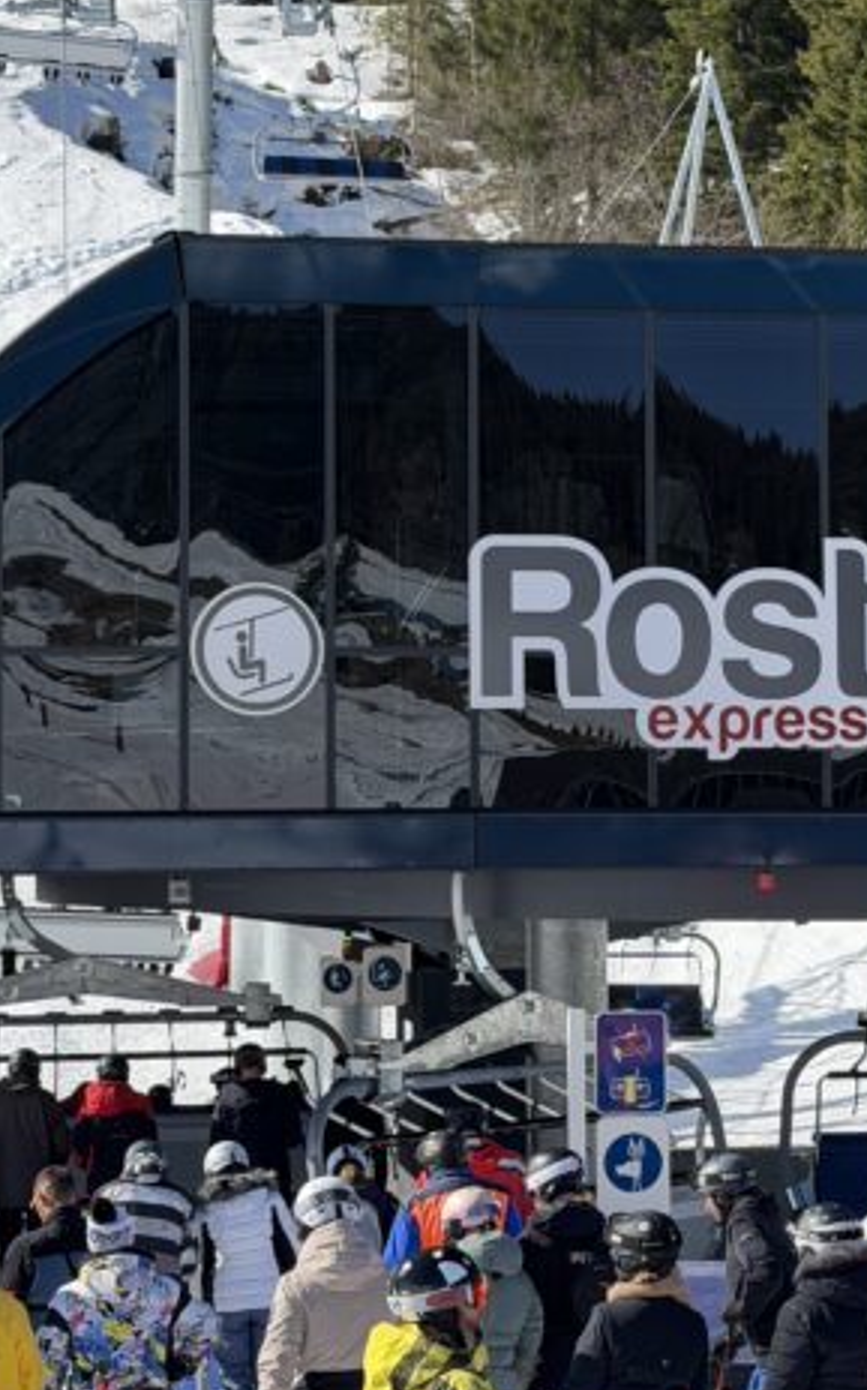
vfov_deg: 23.6
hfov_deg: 14.8
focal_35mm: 88
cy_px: 663
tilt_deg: +3.1
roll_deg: +0.5
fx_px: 3330
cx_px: 558
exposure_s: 1/5208
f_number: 1.78
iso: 100
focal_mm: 6.76
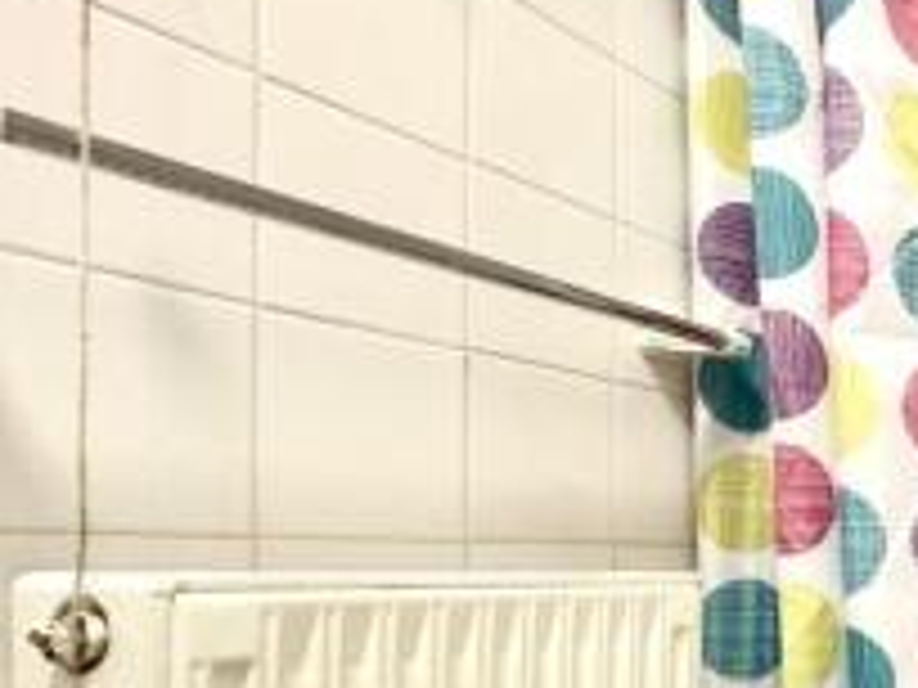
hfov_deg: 32.7
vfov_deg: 34.8
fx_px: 1061
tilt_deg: +0.8
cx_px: 1235
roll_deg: +0.1
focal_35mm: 40
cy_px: 555
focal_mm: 2.22
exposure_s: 1/50
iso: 320
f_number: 2.2
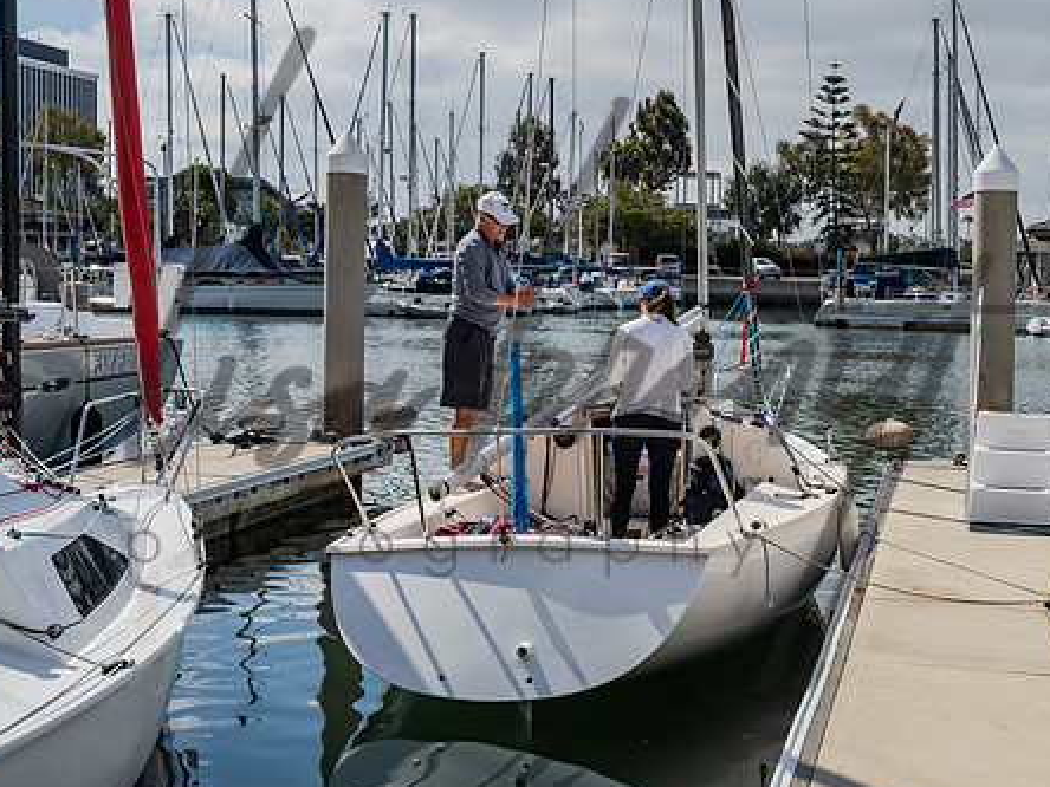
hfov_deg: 35.4
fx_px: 1638
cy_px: 365
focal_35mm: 54
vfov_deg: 27.0
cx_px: 653
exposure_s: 1/800
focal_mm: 43
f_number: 13
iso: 640
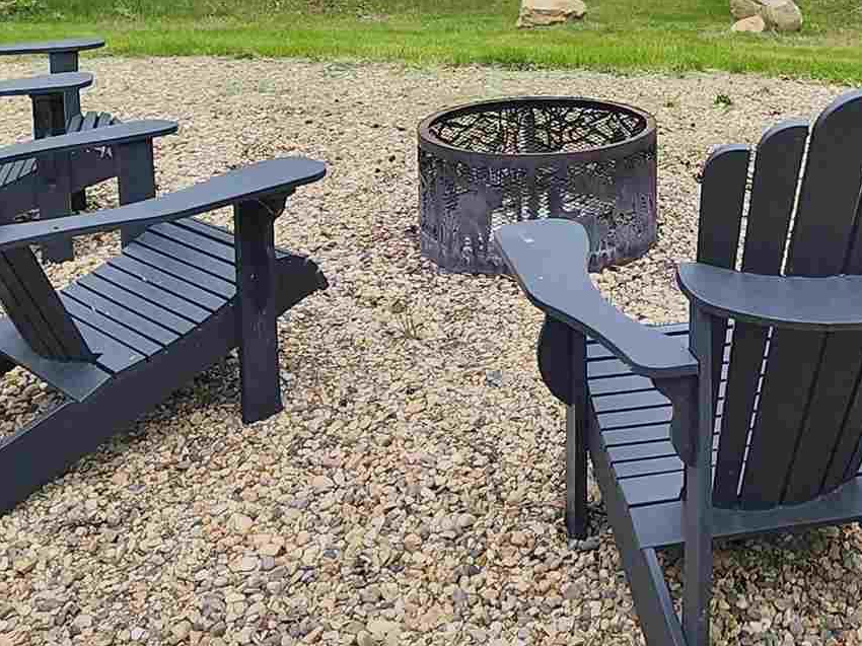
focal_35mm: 47
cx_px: 632
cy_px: -99
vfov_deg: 27.6
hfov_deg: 39.5
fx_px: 1170
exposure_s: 1/1380
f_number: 2.2
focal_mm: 2.2
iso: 50
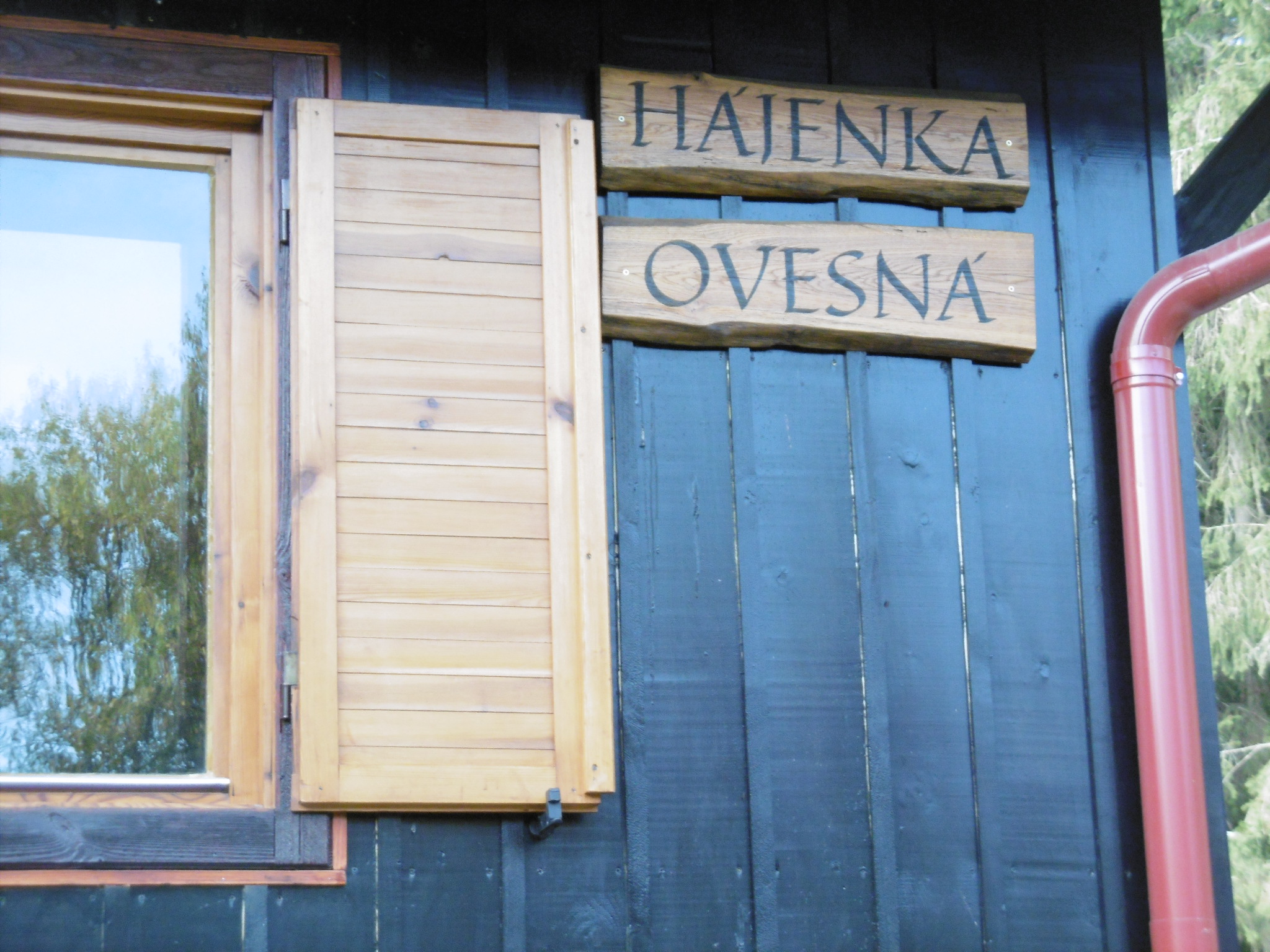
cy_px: 476
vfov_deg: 18.9
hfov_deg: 25.0
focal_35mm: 78
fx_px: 2862
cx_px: 635
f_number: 4.5
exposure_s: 1/60
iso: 400
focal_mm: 14
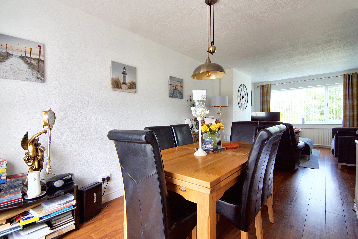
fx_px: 164
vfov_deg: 72.1
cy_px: 120
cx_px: 179
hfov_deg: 95.0
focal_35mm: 16
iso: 100
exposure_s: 1/10
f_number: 10
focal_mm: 11
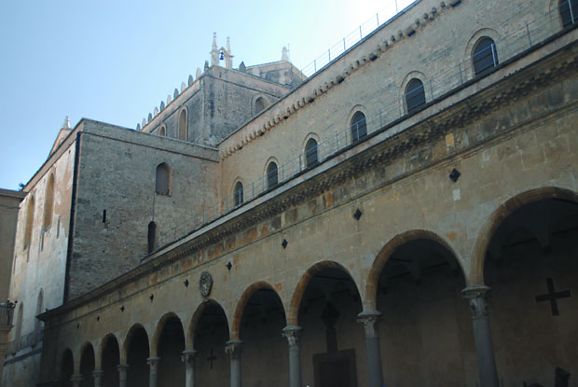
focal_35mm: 39
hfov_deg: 49.5
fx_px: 627
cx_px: 289
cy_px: 194
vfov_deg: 34.3
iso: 200
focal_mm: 26
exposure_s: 1/400
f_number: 3.8
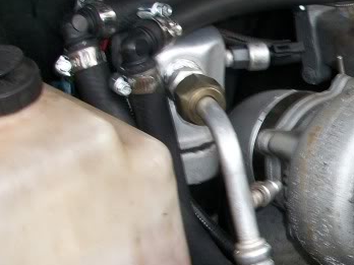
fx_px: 1053
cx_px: 372
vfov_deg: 14.1
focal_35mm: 103
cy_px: 288
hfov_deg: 18.5
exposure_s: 1/30
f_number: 3.1
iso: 80
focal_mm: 6.3
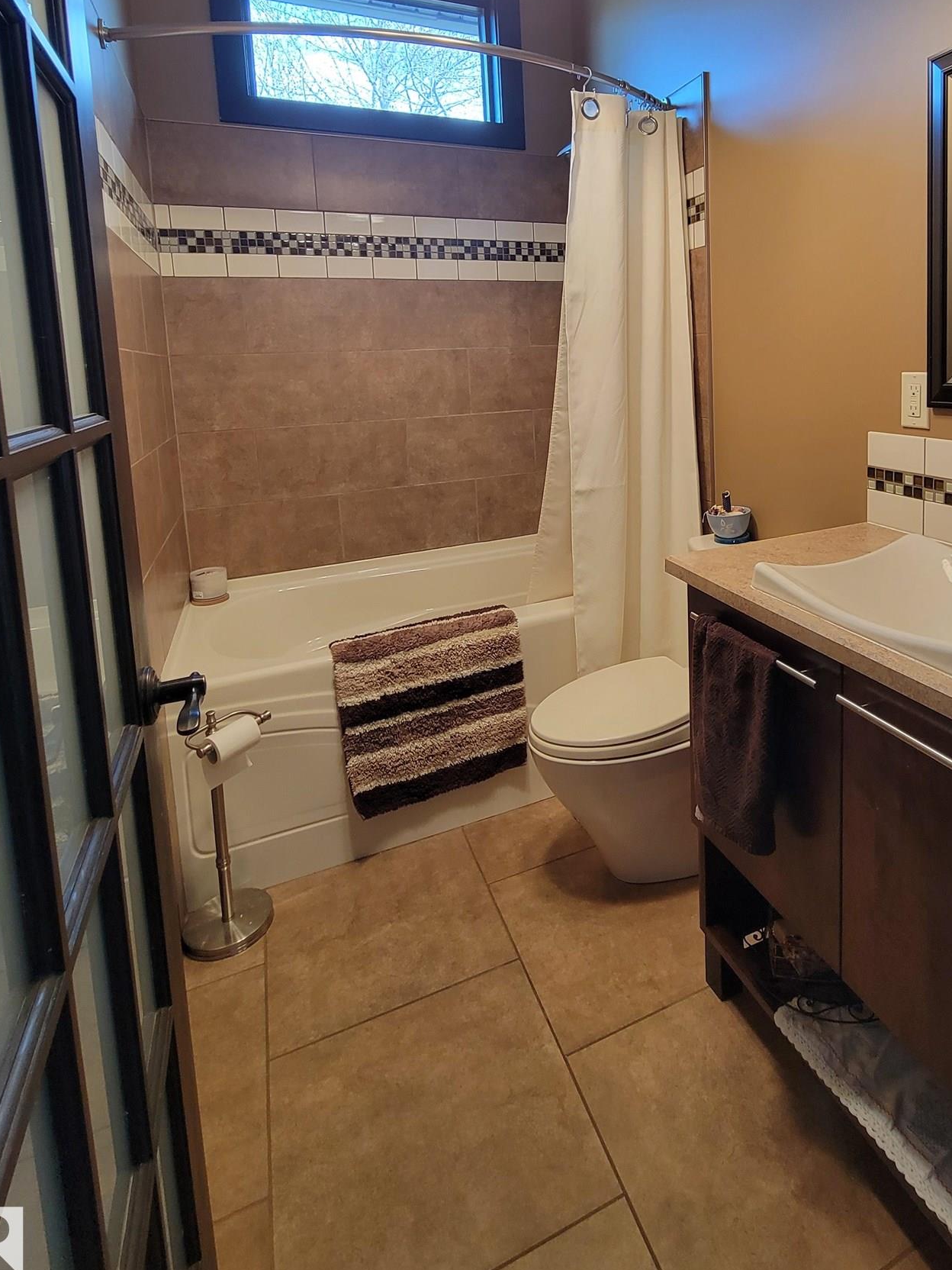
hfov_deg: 70.2
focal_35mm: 18
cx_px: 606
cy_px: 431
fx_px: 660
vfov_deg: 84.9
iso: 160
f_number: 2.2
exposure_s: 1/50
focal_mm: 2.2
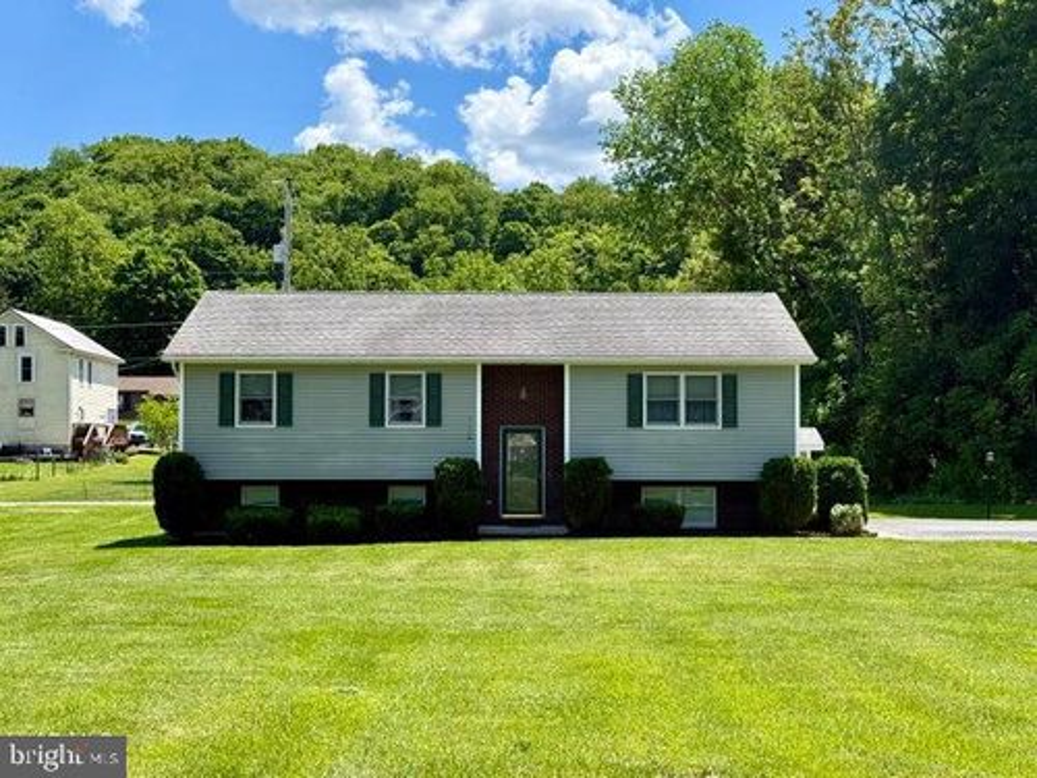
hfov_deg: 39.7
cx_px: 518
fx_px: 1438
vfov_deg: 30.3
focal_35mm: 48
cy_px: 389
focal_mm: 6.76
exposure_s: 1/3226
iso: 80
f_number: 1.78
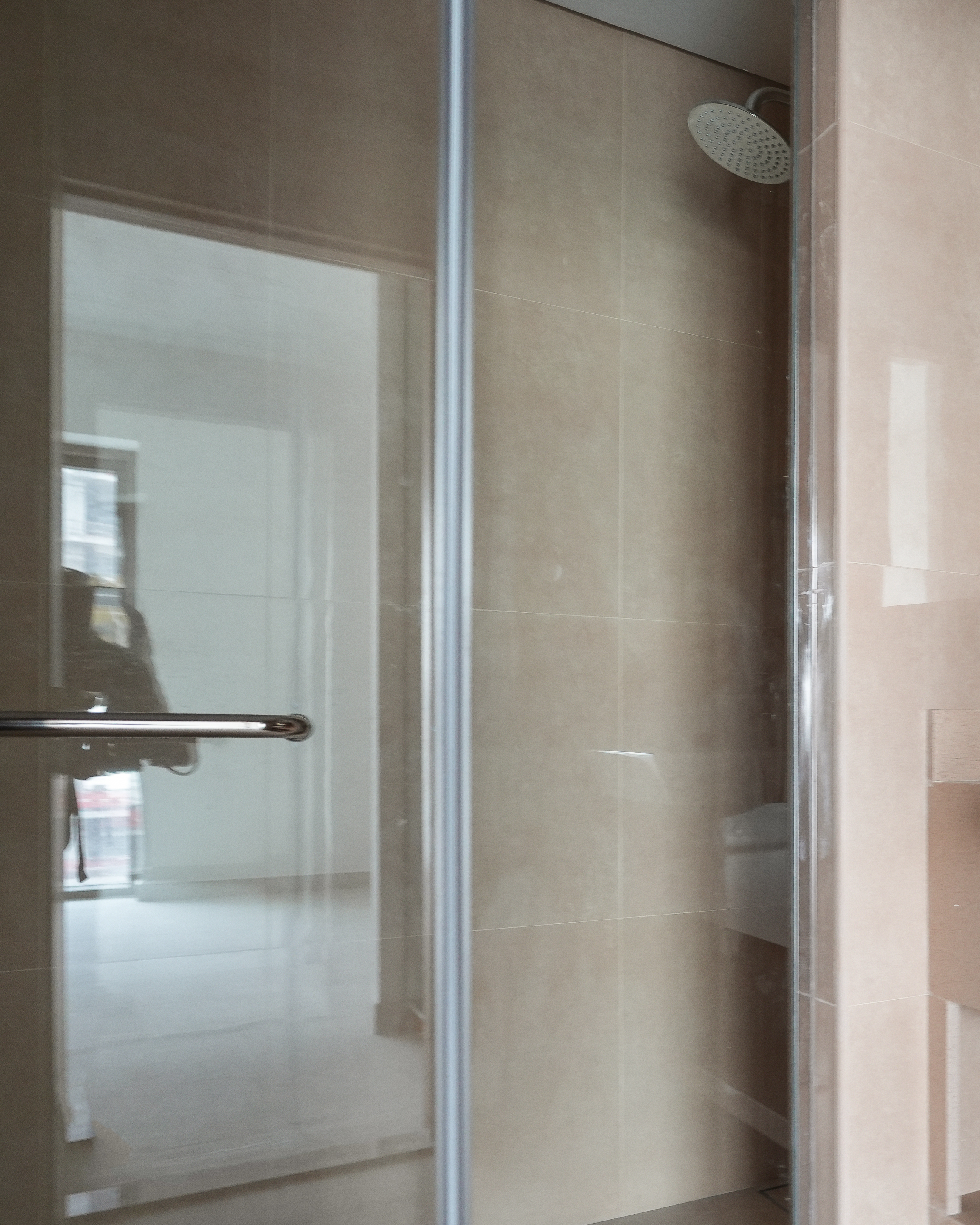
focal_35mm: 32
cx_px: 1018
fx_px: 1160
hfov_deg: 39.4
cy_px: 662
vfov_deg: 55.6
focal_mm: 20
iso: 640
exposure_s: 1/6
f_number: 4.5
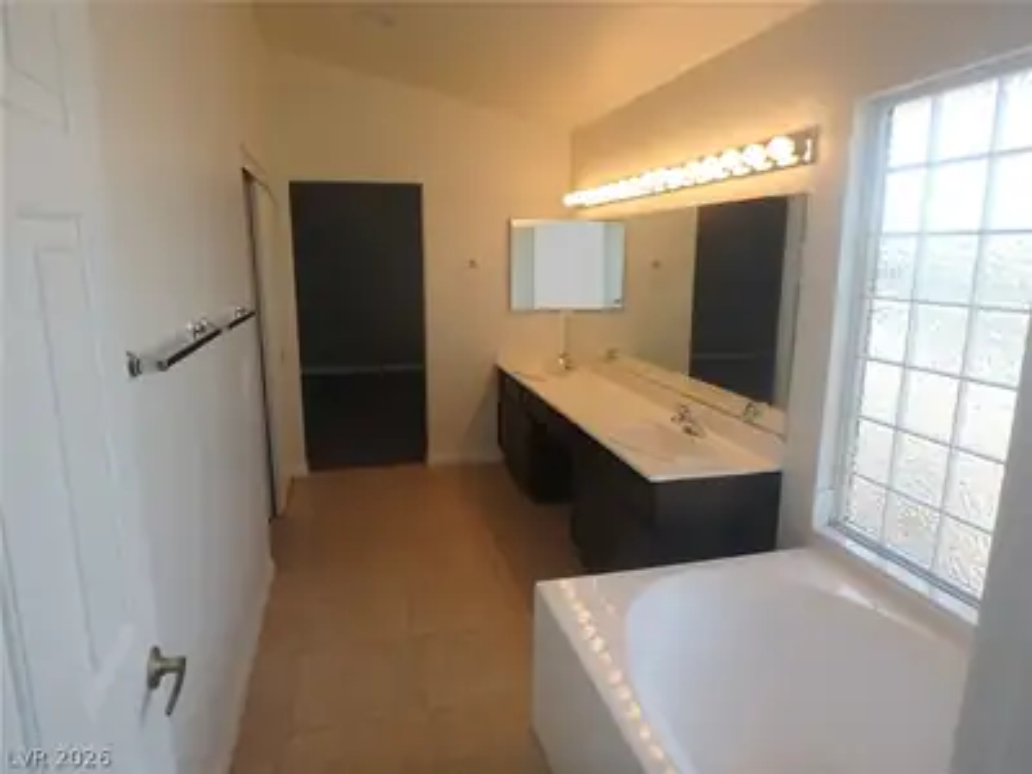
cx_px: 516
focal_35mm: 21
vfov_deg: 63.4
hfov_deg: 79.0
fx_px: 626
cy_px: 387
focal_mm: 3.7
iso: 200
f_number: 3.5
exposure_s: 1/60
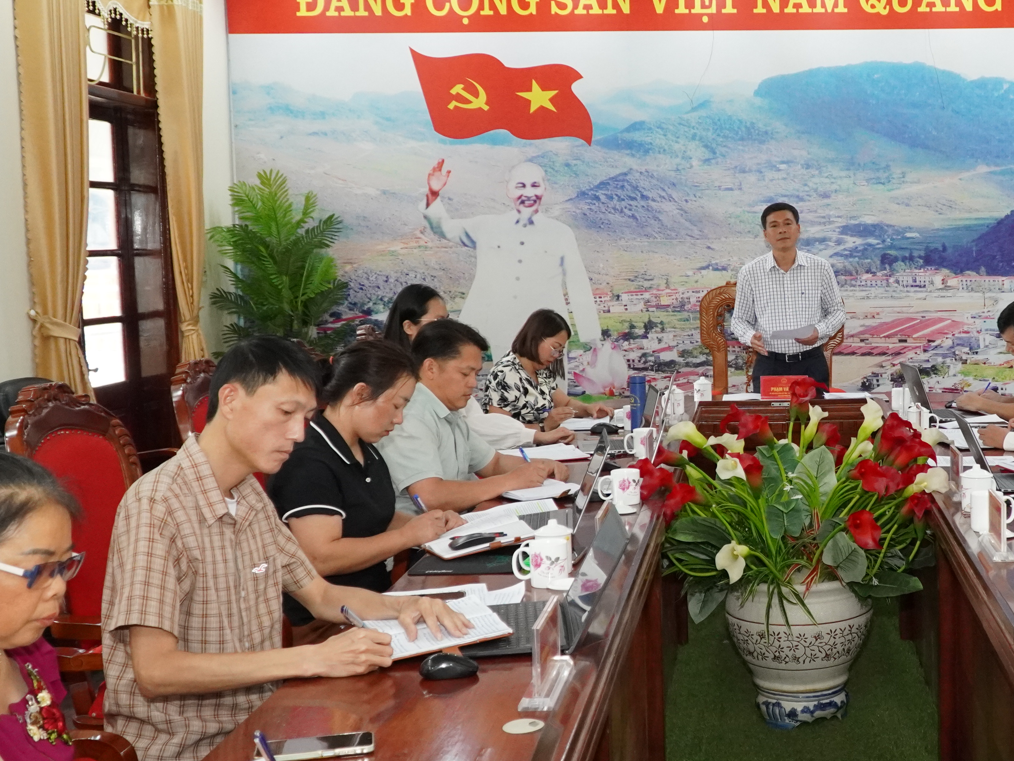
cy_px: 399
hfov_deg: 38.3
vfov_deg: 30.3
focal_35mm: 48
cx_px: 797
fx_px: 1406
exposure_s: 1/160
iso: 2500
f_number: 4
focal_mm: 18
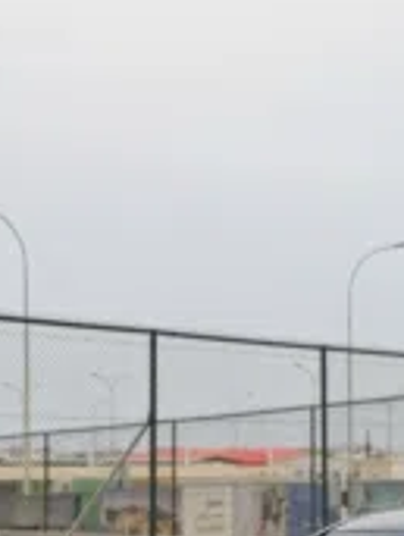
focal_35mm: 112
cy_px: 417
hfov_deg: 13.1
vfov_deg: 17.4
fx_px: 1736
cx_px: 391
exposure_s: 1/156
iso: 80
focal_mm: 6.76
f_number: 1.78
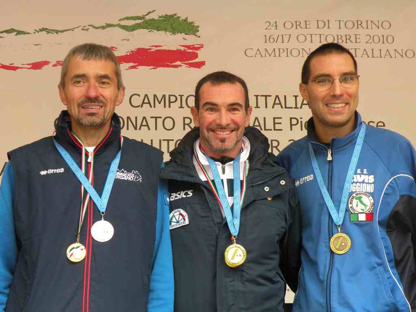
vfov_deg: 19.4
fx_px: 913
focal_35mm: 76
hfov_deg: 25.7
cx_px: 208
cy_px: 156
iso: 263
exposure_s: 1/51.5
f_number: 4
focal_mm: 13.4
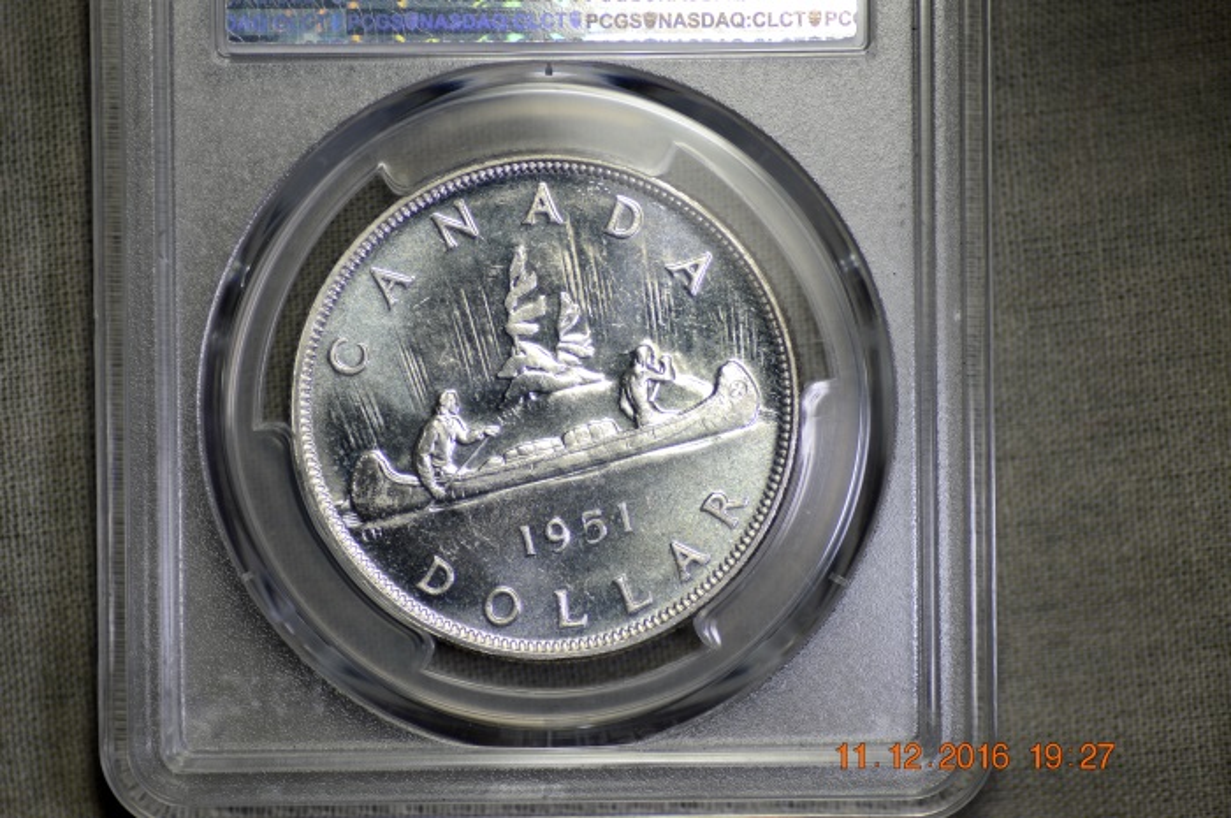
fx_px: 4611
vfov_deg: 10.1
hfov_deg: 15.2
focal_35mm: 135
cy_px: 409
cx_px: 616
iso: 100
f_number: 3.5
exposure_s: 1/160
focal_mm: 90
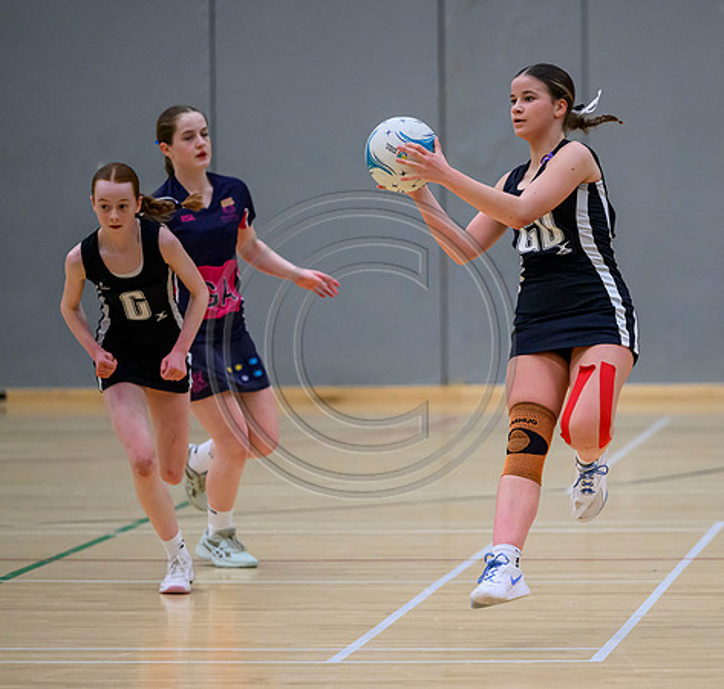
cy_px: 367
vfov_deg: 6.3
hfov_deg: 6.6
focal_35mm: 273
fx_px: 6299
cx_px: 552
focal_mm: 190
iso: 6400
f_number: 2.8
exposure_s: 1/1250
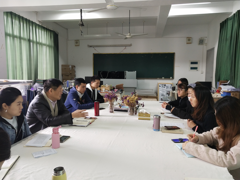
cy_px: 90
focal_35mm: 30
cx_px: 120
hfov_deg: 60.0
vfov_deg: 46.8
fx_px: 208
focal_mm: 3.95
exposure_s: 1/50
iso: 301
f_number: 1.8
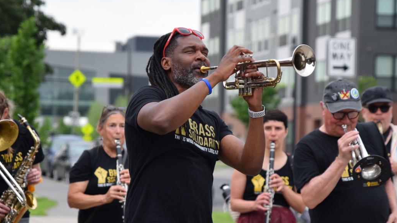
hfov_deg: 16.8
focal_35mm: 128
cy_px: 144
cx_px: 186
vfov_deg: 9.5
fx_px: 1347
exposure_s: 1/1250
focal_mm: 70
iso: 640
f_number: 2.8
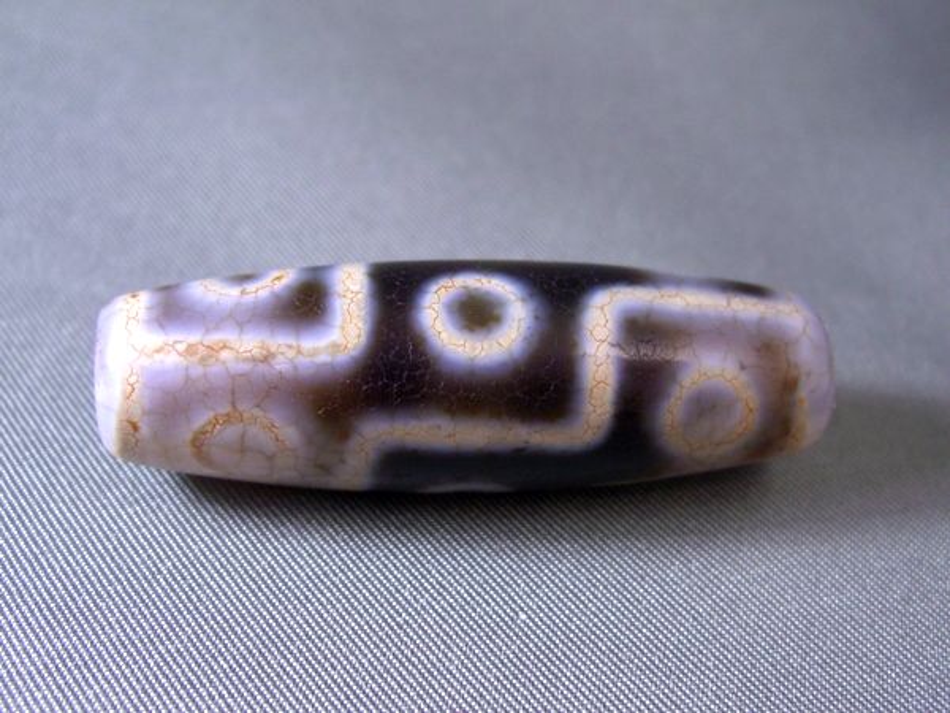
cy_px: 356
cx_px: 475
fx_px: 1043
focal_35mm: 38
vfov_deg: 37.7
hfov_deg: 49.0
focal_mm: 7.9
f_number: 2.8
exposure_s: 1/60
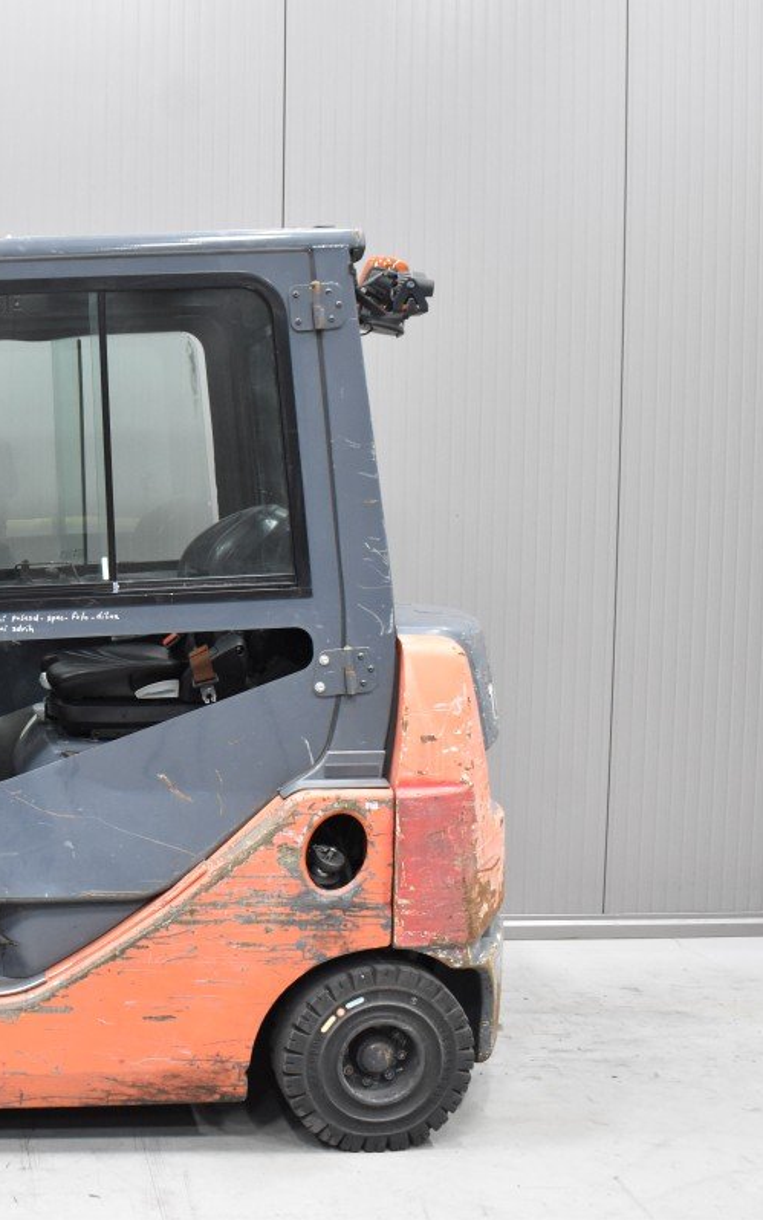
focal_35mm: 46
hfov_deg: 26.7
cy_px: 610
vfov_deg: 43.5
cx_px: 32
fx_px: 1530
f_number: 5
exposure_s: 1/25
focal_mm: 20
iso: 1600
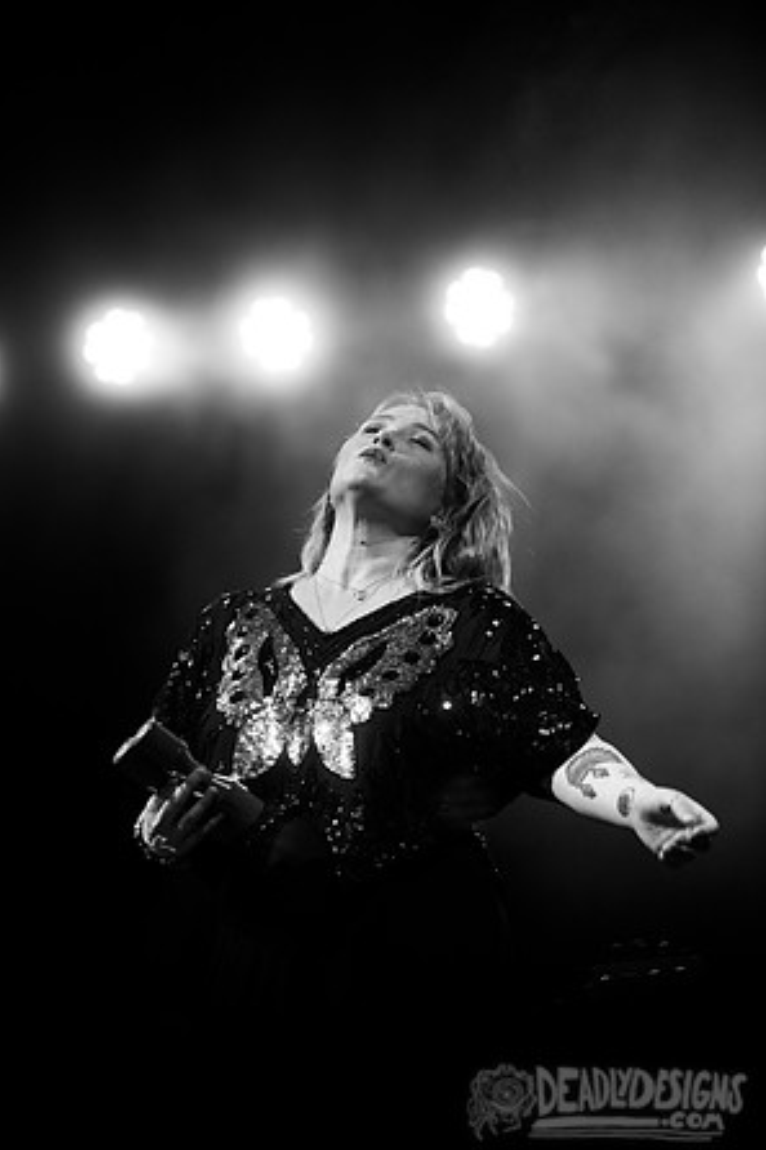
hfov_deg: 11.7
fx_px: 3737
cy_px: 575
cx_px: 382
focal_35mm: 117
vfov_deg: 17.5
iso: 2500
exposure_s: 1/400
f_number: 3.2
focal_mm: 116
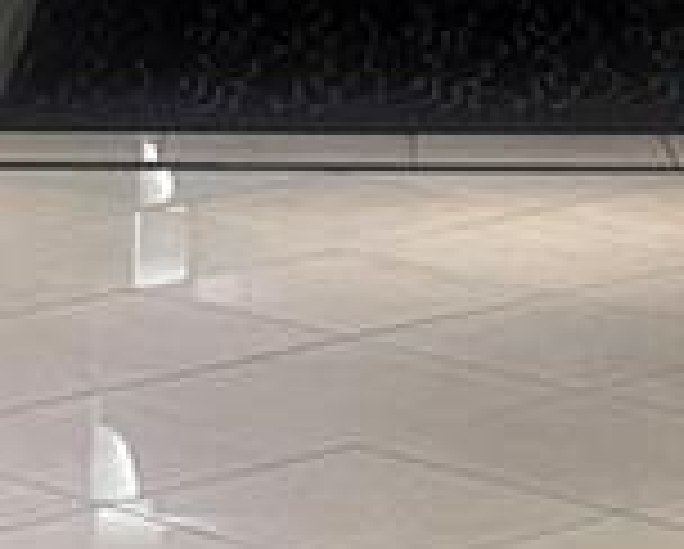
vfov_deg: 7.5
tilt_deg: -21.5
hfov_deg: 9.5
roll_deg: +1.5
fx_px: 4054
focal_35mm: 200
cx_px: -135
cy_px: 1040
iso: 125
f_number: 1.5
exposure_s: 1/60
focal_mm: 5.7
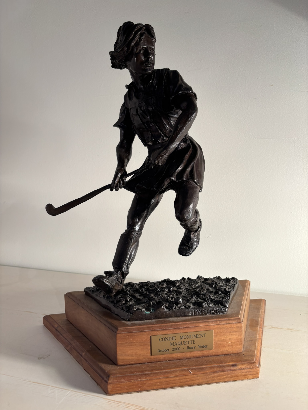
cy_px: 205
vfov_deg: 67.3
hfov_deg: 53.1
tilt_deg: -6.3
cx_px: 154
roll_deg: +1.0
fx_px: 308
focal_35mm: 26
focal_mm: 5.96
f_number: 1.6
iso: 50
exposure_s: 1/298
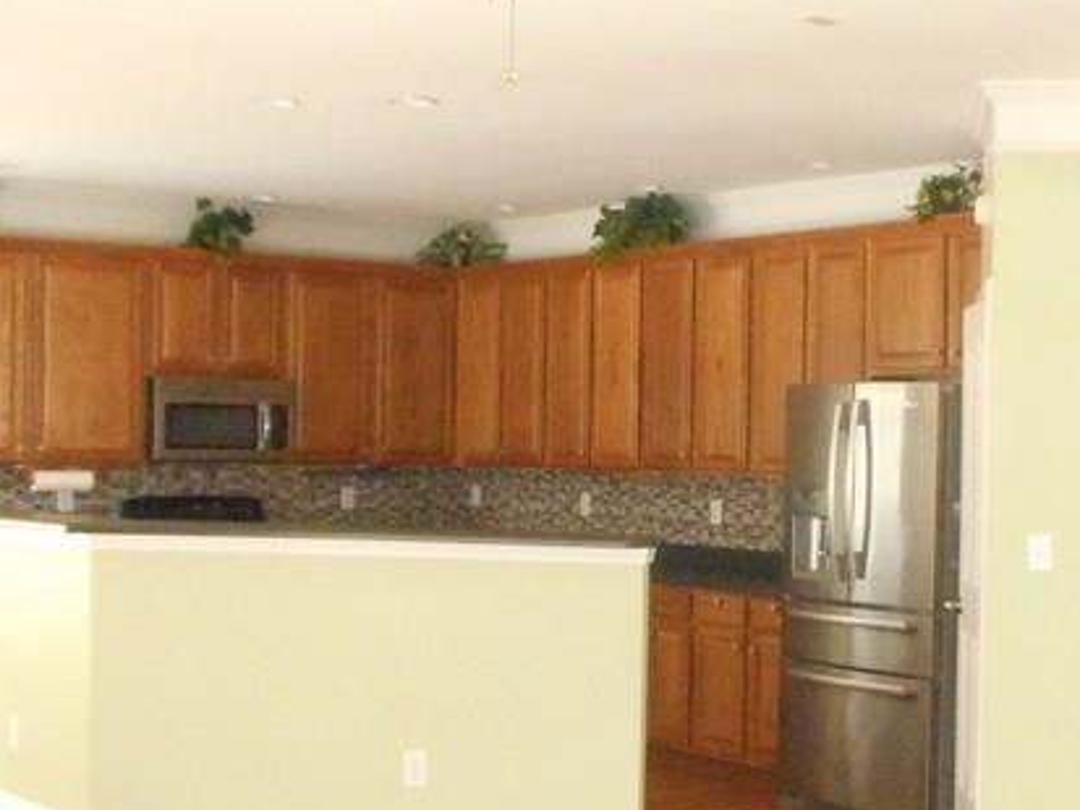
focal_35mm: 62
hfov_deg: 31.0
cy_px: 489
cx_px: 709
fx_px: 1935
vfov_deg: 23.6
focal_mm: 4.5
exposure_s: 1/25
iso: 1100
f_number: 3.7
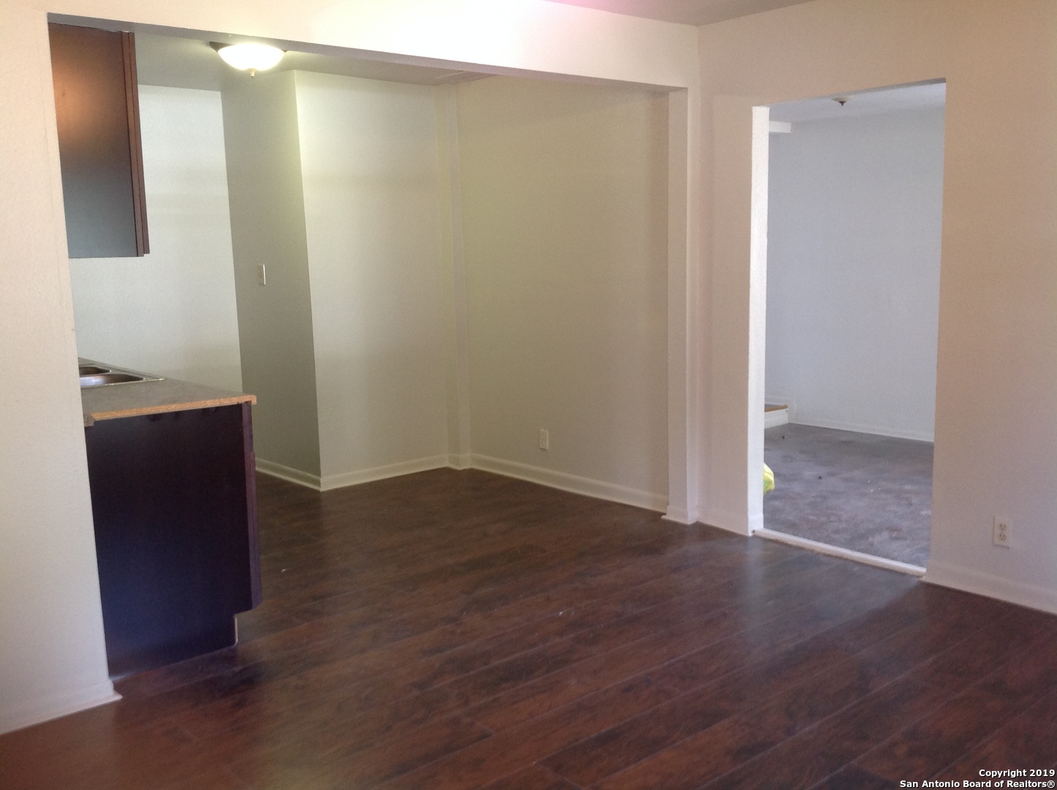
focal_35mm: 35
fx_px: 1067
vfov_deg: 40.6
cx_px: 528
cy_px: 395
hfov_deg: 52.7
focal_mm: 4.28
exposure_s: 1/15
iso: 100
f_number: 2.4
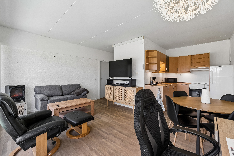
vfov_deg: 77.3
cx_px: 117
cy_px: 78
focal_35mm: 15
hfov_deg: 100.4
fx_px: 97
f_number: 8
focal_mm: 10
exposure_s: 1/13
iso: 200
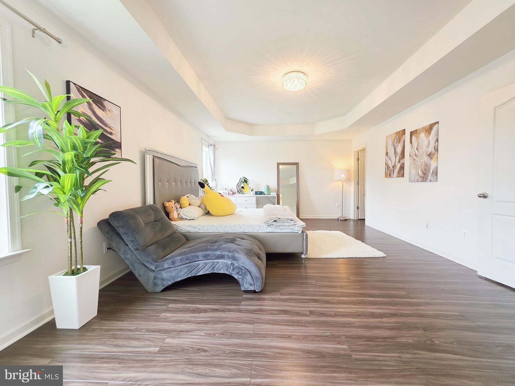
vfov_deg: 89.9
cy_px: 193
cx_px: 258
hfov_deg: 106.2
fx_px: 193
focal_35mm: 13
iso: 125
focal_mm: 2.2
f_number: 1.9
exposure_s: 1/120
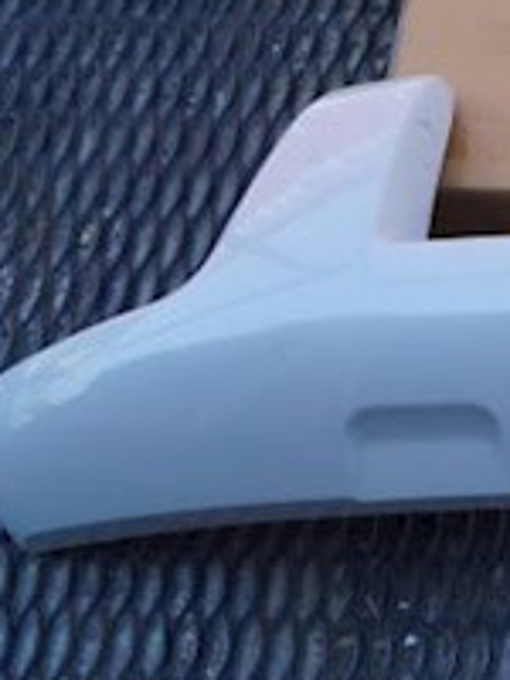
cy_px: 313
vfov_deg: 23.6
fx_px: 1630
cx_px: 993
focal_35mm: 83
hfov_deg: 14.8
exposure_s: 1/400
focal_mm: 18
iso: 100
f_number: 5
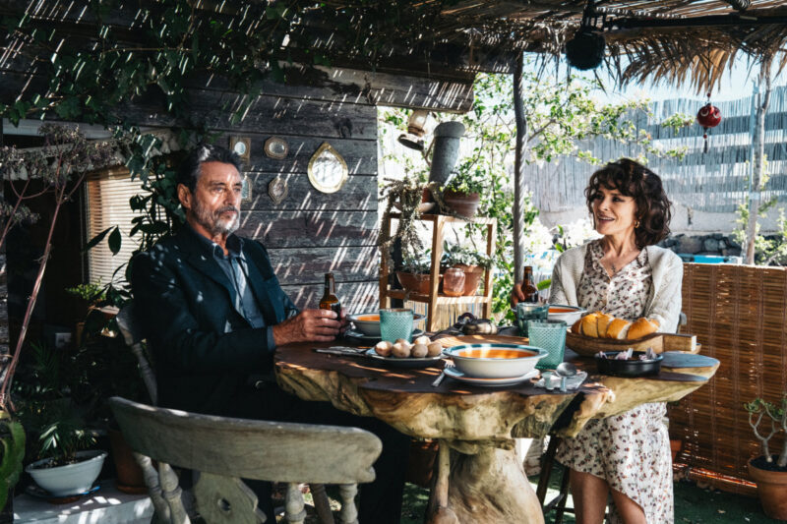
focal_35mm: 42
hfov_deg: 46.4
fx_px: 918
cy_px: 262
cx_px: 394
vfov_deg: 31.9
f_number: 4.5
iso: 800
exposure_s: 1/2000
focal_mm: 28.3
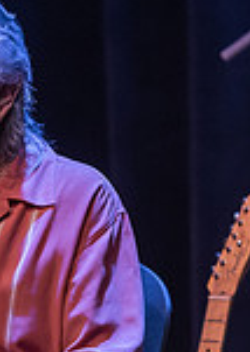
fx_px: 7964
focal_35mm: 797
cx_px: 12
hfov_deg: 1.8
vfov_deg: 2.5
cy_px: 298
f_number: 3.2
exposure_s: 1/160
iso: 1600
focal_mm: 145
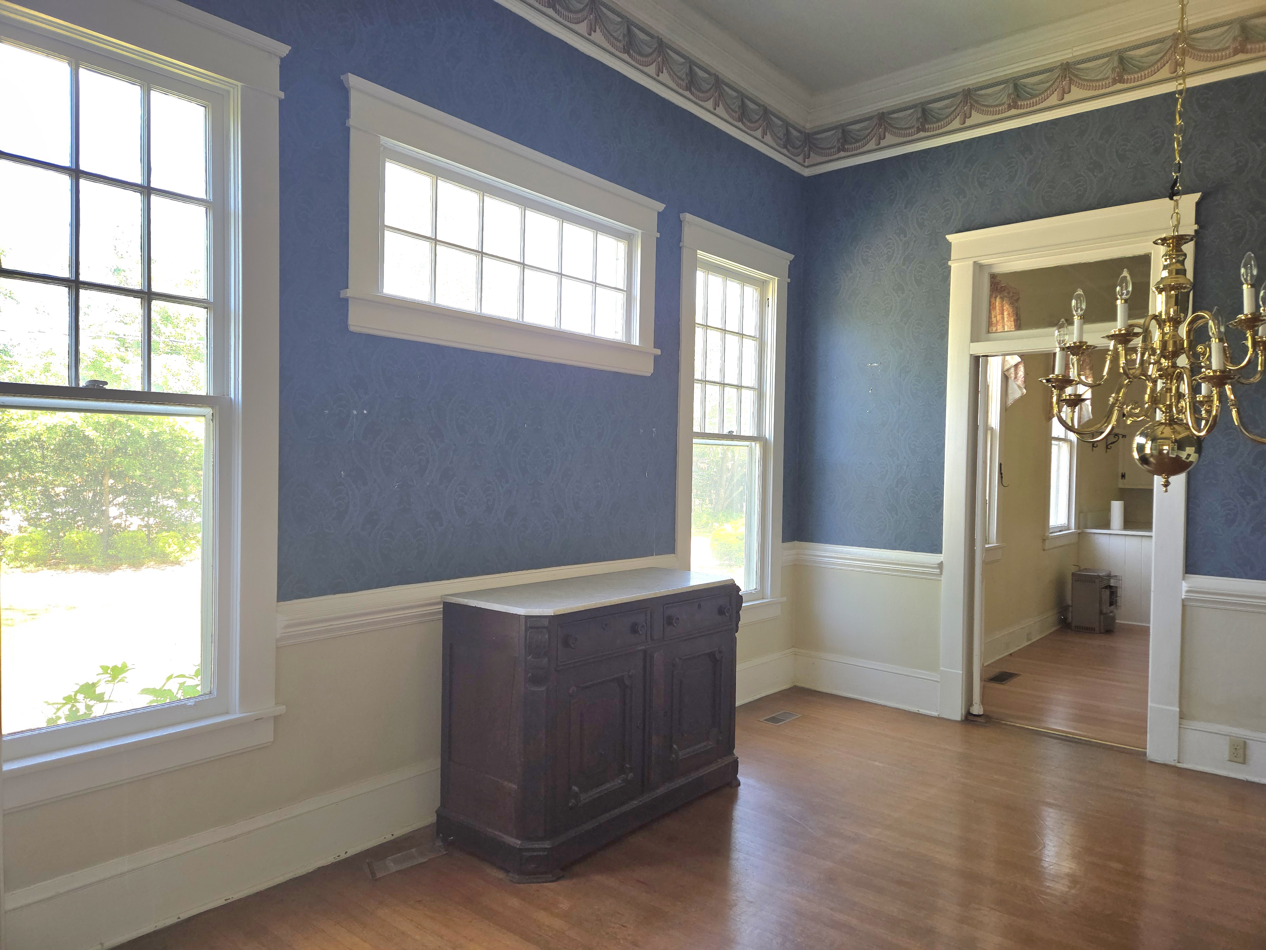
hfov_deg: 73.9
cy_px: 475
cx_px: 633
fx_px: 841
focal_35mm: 23
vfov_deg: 58.9
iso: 50
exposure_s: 1/60.2
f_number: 1.8
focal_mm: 5.4
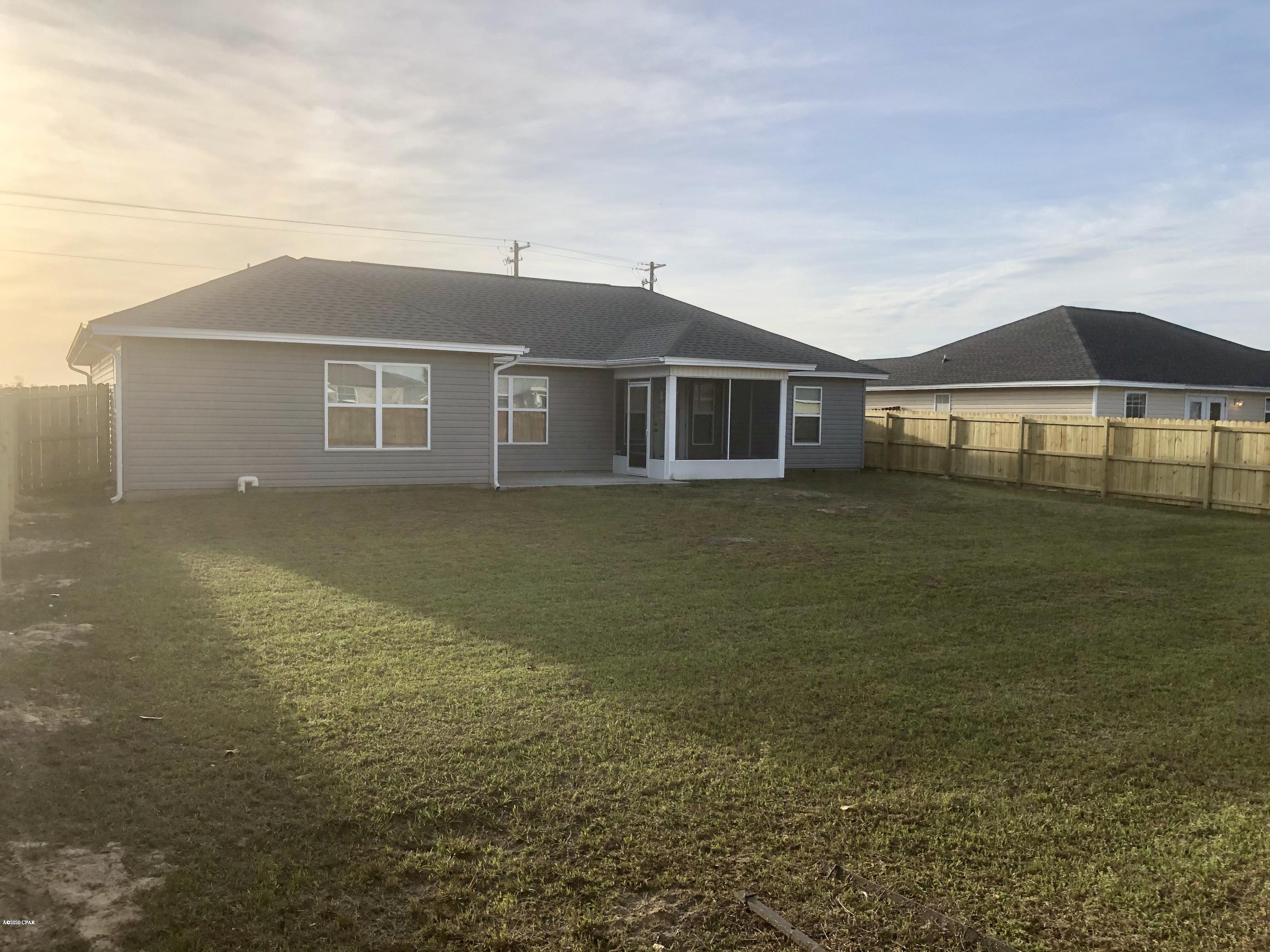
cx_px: 635
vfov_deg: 49.7
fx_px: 1027
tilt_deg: -3.7
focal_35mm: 28
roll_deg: -0.7
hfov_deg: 63.4
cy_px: 476
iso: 20
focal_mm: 3.99
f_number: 1.8
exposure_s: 1/1779
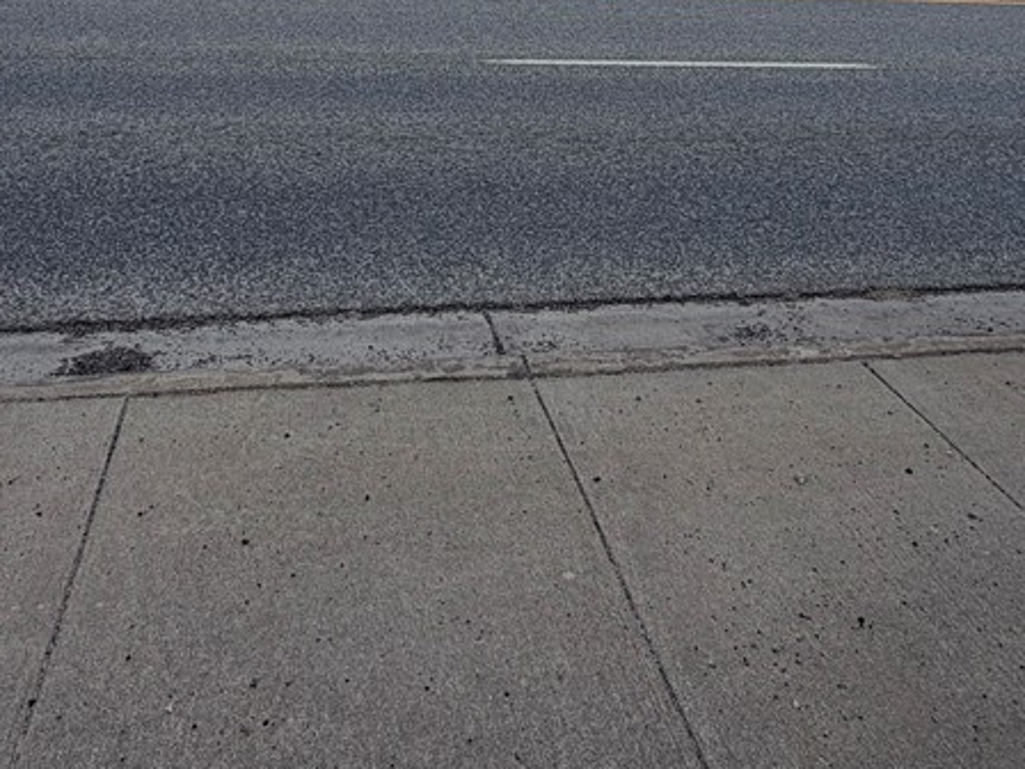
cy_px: -46
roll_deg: +0.8
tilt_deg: -5.4
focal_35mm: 32
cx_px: 451
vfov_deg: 37.9
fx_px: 948
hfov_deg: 56.7
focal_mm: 2.22
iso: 20
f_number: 2.2
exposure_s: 1/1068
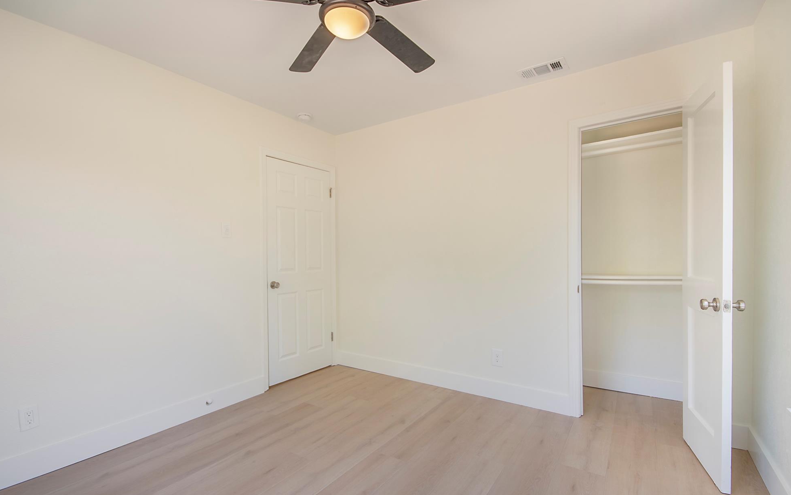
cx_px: 379
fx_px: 345
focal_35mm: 16
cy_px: 256
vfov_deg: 71.2
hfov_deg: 97.8
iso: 100
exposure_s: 1/40
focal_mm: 10
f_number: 8
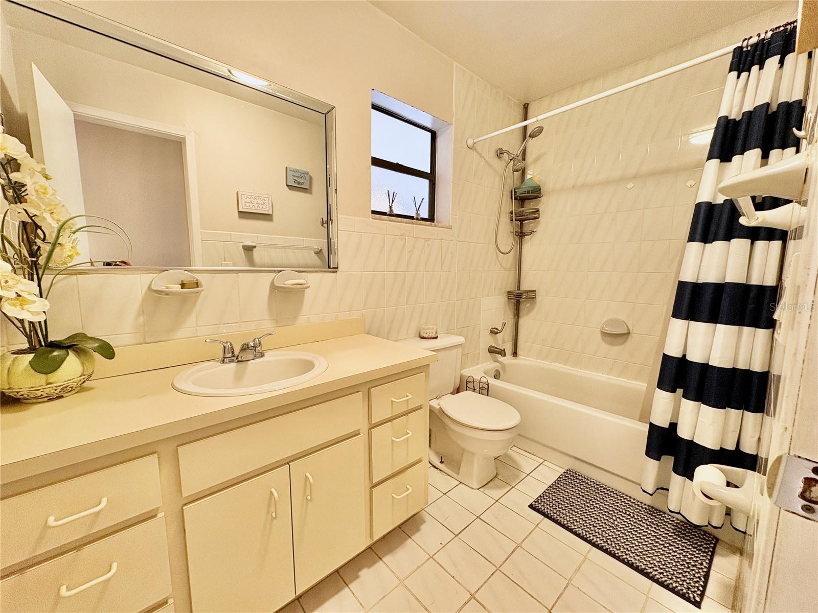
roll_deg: -0.1
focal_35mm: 14
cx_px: 409
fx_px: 331
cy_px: 306
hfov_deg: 102.1
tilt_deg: -7.1
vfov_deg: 85.7
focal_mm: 2.22
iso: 160
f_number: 2.2
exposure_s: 1/60
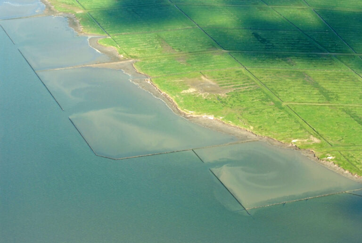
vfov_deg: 10.7
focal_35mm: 129
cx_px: 181
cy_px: 122
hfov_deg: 15.9
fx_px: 1299
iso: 500
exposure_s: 1/1140
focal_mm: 86
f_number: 3.5
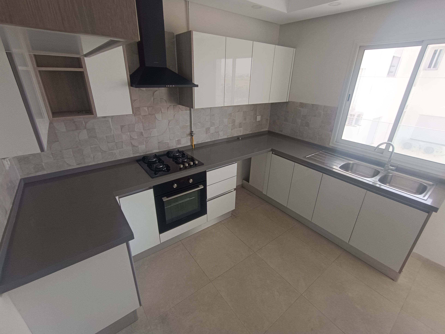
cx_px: 222
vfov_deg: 78.1
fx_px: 206
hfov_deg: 94.5
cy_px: 167
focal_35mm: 16
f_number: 2.2
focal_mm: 1.66
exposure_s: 1/100
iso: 59
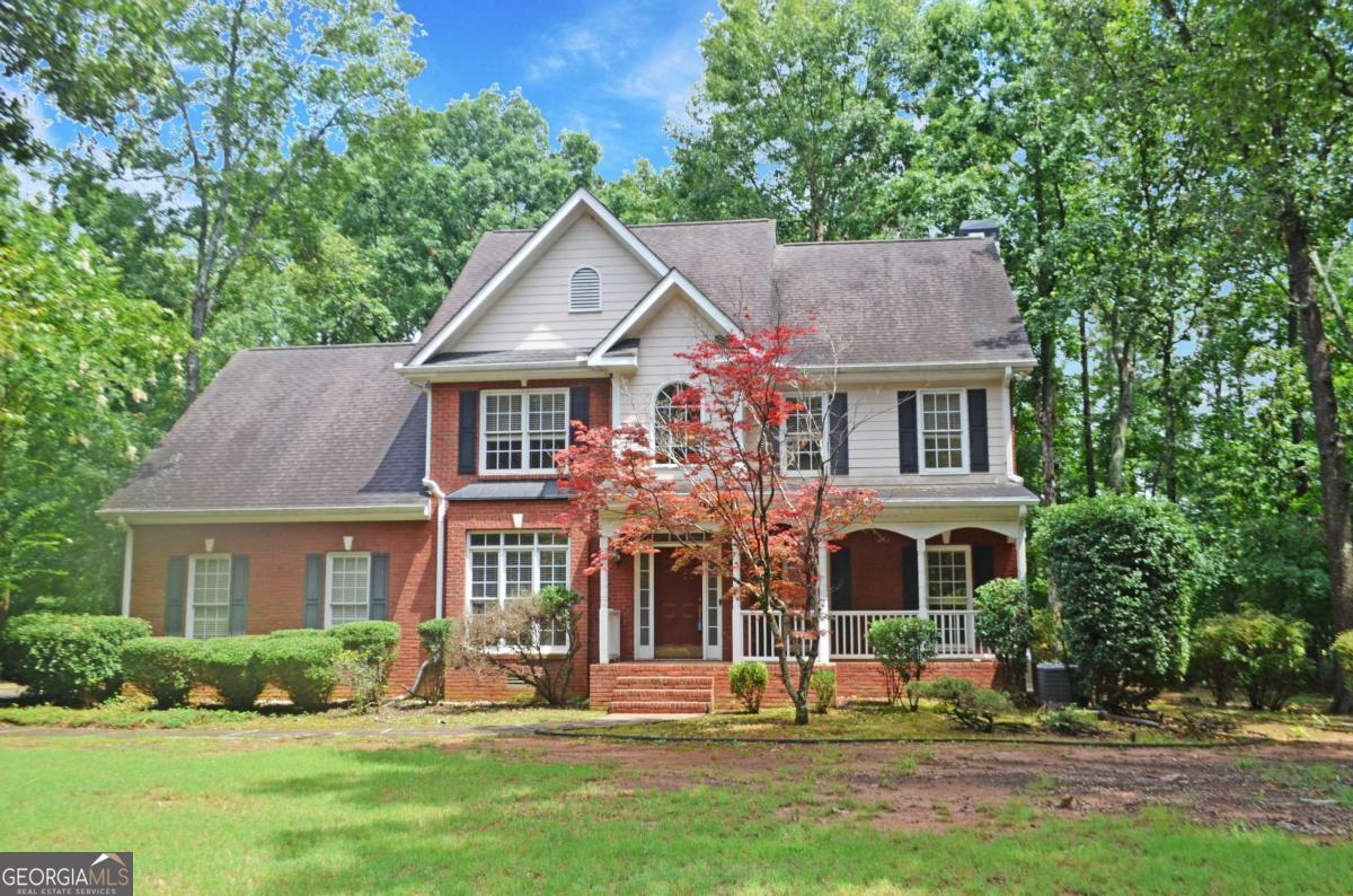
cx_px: 676
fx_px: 1237
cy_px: 448
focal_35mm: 33
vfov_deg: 39.8
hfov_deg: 57.3
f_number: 8
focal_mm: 22
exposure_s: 1/250
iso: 200
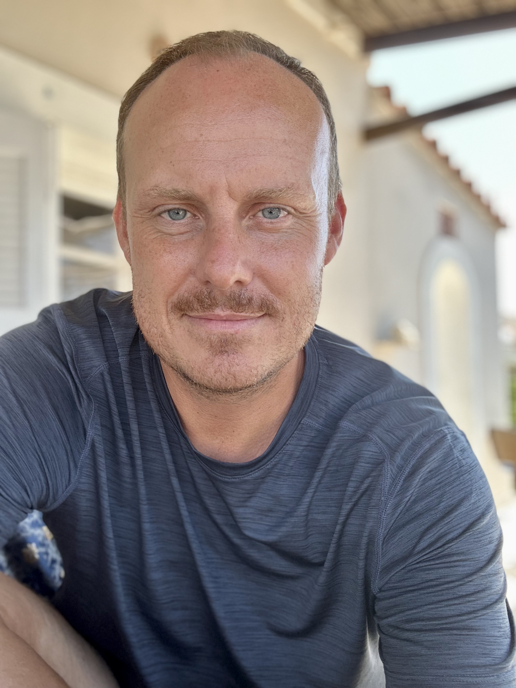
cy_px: 344
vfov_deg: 60.0
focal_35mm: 30
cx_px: 258
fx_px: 596
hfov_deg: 46.8
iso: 25
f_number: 1.9
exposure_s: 1/169
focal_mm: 2.69
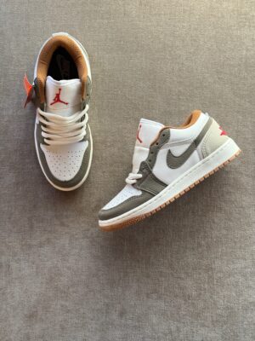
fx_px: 471
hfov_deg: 30.3
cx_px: 128
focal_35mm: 48
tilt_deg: -86.2
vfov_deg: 39.7
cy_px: 170
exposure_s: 1/121
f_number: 1.78
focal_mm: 6.76
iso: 80
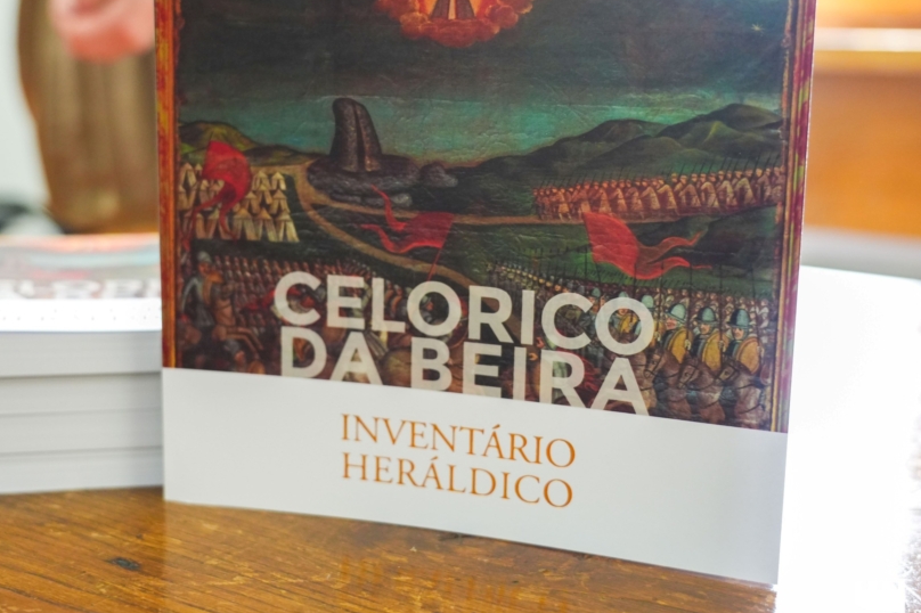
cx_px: 396
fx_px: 1304
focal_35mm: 51
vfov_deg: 26.5
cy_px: 289
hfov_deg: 38.8
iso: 2500
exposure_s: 1/160
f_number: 4
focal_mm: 40
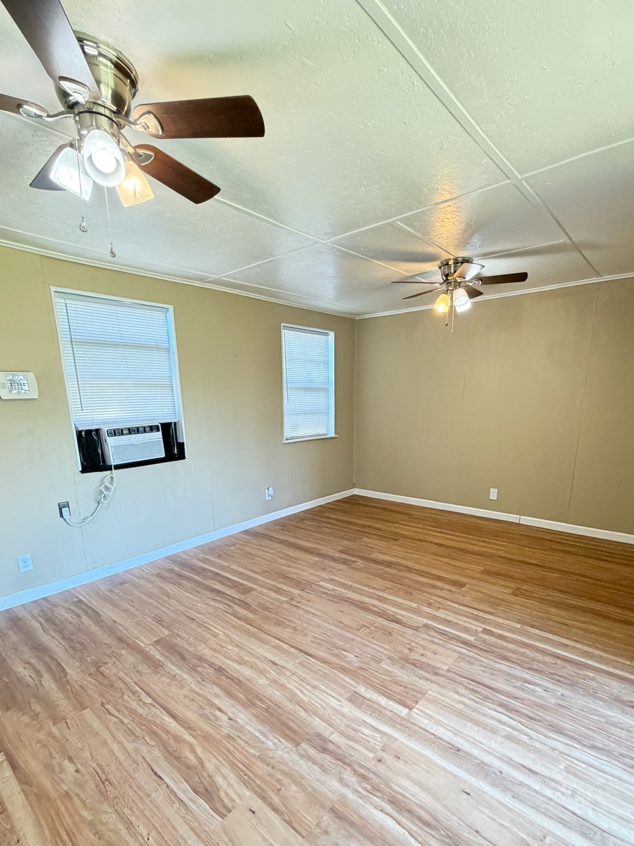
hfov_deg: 74.7
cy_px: 496
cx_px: 332
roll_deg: +0.7
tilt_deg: -10.2
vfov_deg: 90.2
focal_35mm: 17
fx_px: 415
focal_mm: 2.22
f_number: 2.2
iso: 400
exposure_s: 1/60
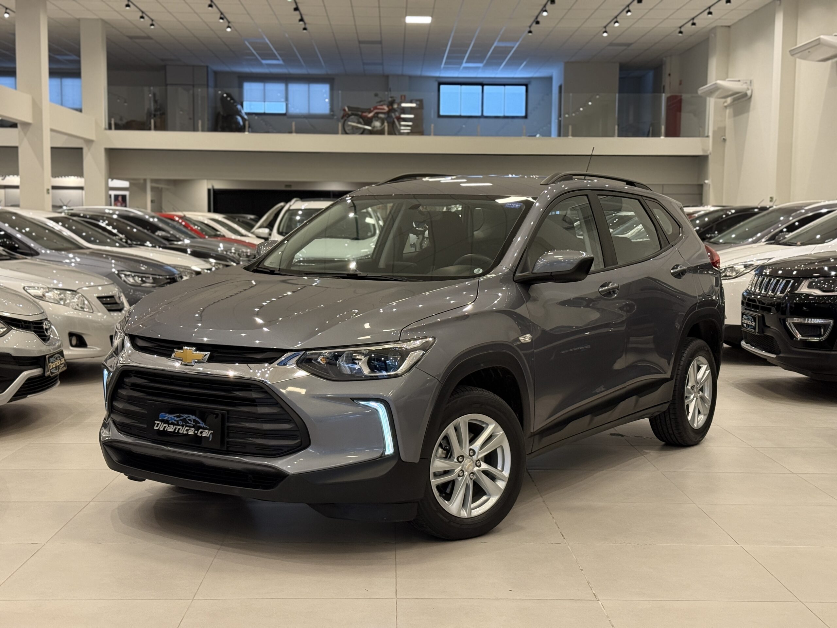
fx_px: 1161
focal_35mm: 48
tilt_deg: -4.4
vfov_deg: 30.3
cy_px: 314
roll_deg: -0.7
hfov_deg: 39.7
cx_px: 418
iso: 250
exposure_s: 1/60
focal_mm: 6.76
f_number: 1.78
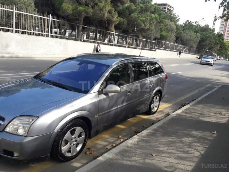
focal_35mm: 28
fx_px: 185
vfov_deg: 49.7
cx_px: 114
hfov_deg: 63.4
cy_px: 86
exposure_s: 1/474
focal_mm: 3.7
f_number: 1.9
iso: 40
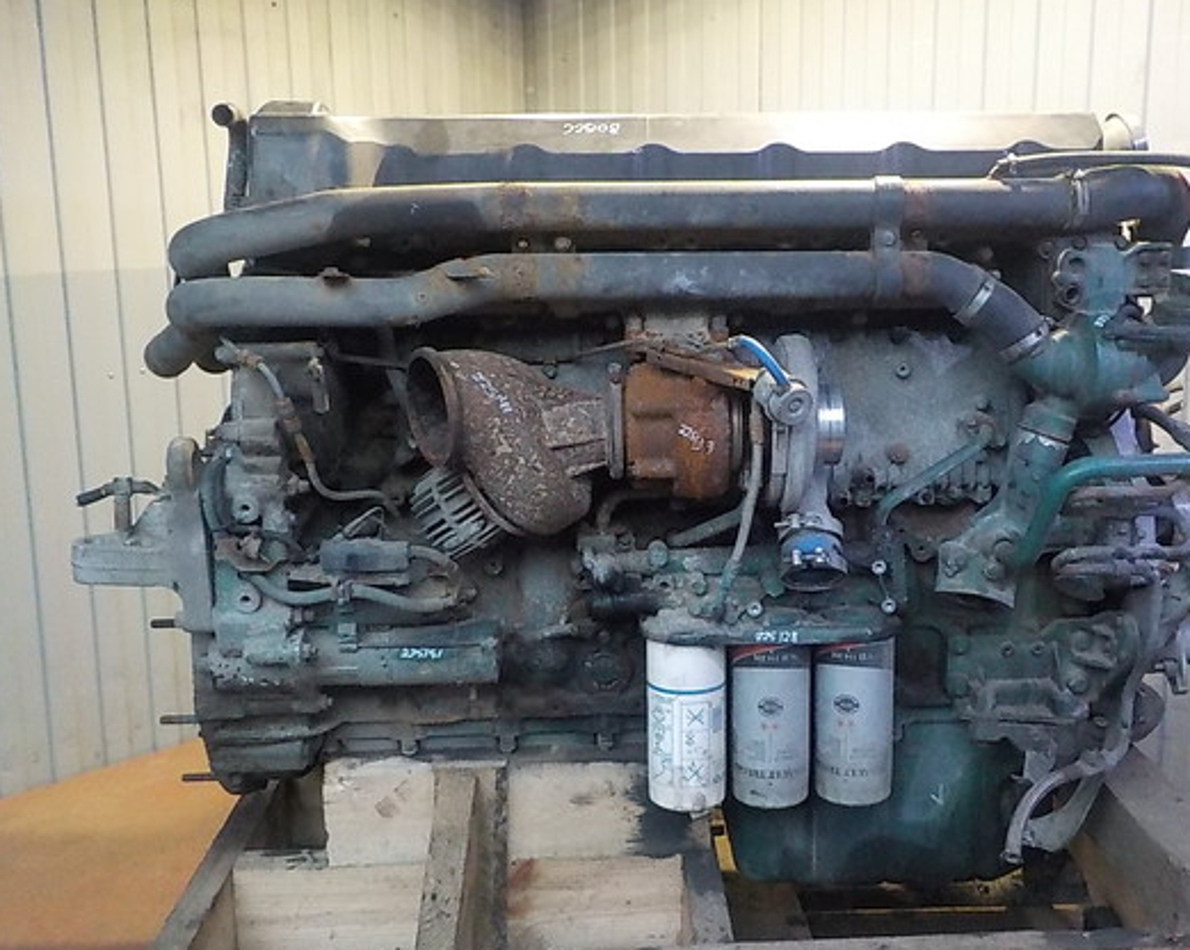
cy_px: 470
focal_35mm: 36
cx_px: 667
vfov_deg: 41.1
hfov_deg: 50.2
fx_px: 1267
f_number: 3.3
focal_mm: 4.1
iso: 800
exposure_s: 1/30
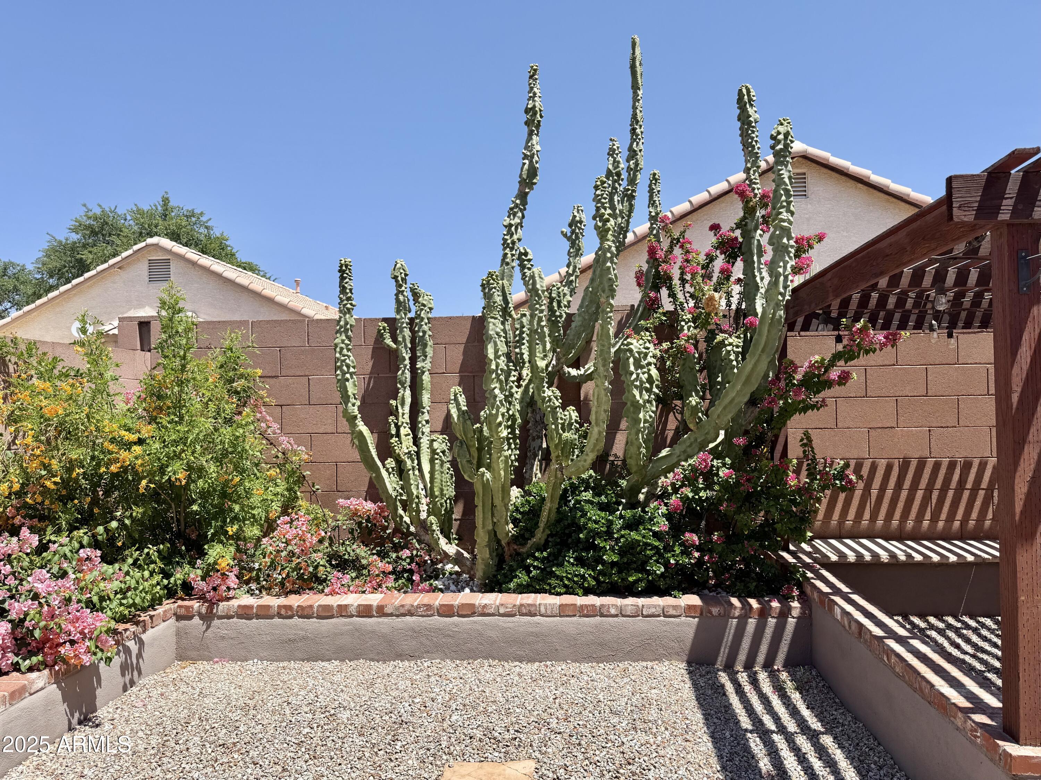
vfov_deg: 56.8
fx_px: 722
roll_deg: +1.0
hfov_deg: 71.6
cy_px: 390
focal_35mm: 24
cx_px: 520
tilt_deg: +1.6
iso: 80
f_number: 1.78
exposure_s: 1/3953
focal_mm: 6.76
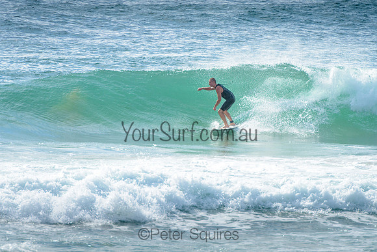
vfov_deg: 2.8
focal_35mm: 490
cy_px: 113
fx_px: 5137
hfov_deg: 4.2
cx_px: 215
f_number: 7.1
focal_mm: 400
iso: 200
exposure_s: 1/1600
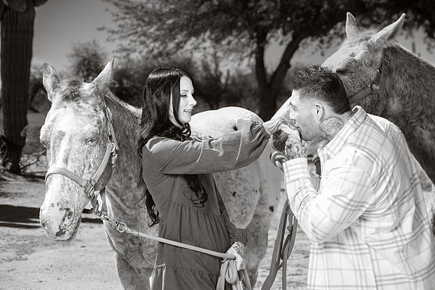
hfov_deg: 28.8
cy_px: 145
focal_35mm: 70
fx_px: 846
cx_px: 218
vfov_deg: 19.5
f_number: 5.6
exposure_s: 1/250
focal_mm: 70
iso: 50
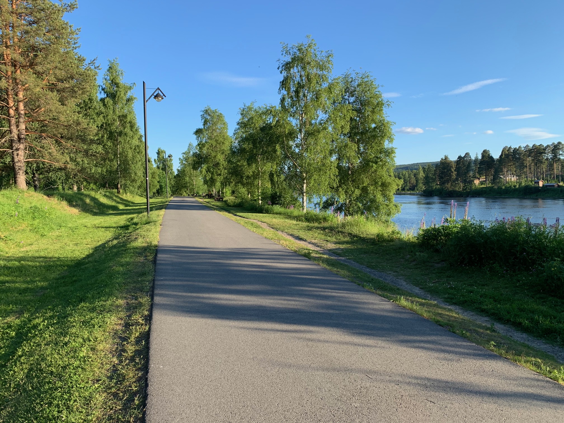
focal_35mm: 26
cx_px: 282
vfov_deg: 53.1
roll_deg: +0.8
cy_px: 212
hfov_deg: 67.3
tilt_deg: -1.1
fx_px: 424
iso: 25
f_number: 1.8
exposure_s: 1/743
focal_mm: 4.25
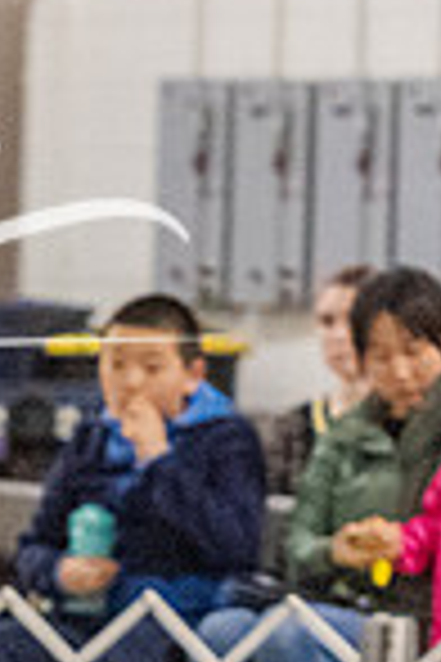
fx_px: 6927
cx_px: -864
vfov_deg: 5.5
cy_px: 621
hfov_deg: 3.6
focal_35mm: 377
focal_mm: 82
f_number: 3.2
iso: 6400
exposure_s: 1/400
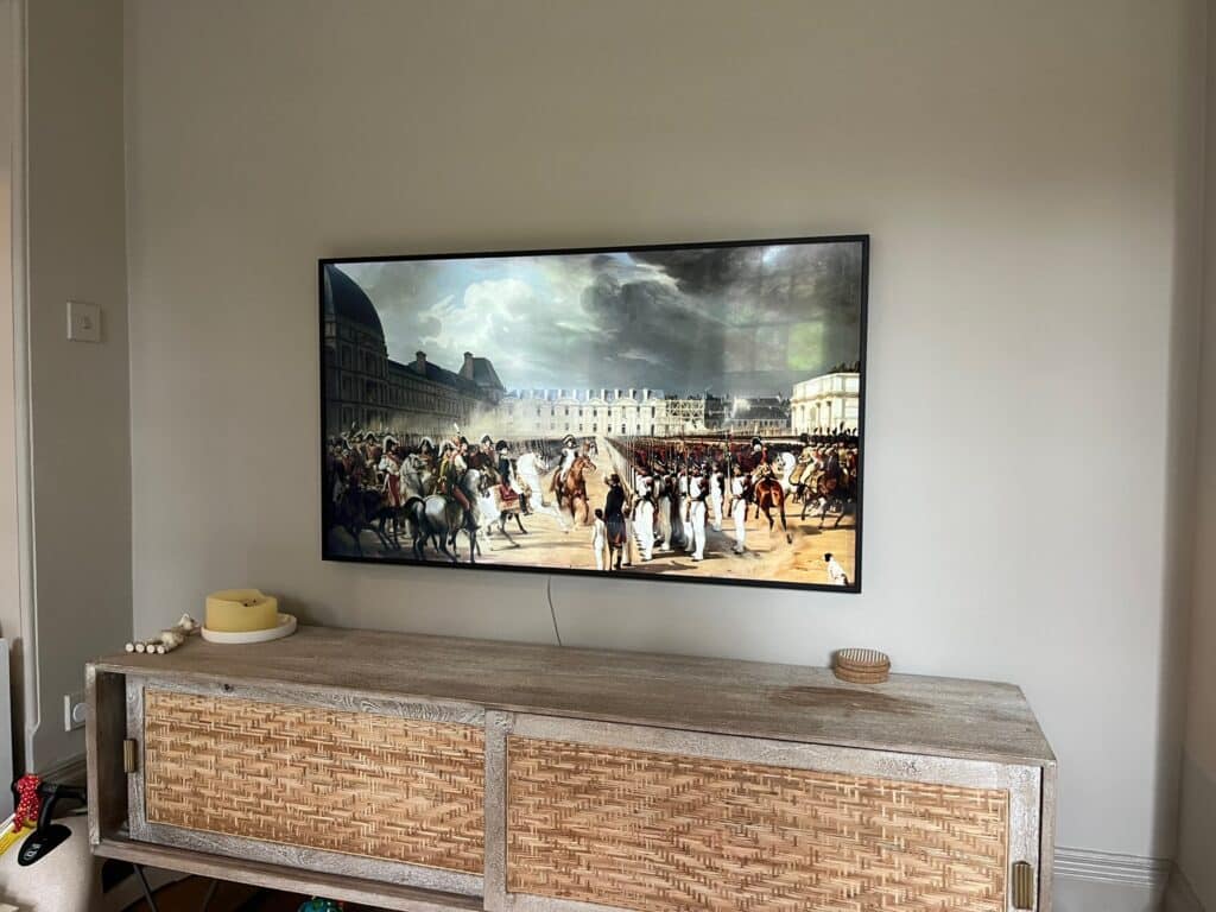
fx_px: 913
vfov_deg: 53.1
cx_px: 608
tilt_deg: -2.5
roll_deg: +0.1
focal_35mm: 26
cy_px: 456
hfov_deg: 67.3
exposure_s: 1/50
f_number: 1.6
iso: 320
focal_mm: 5.1
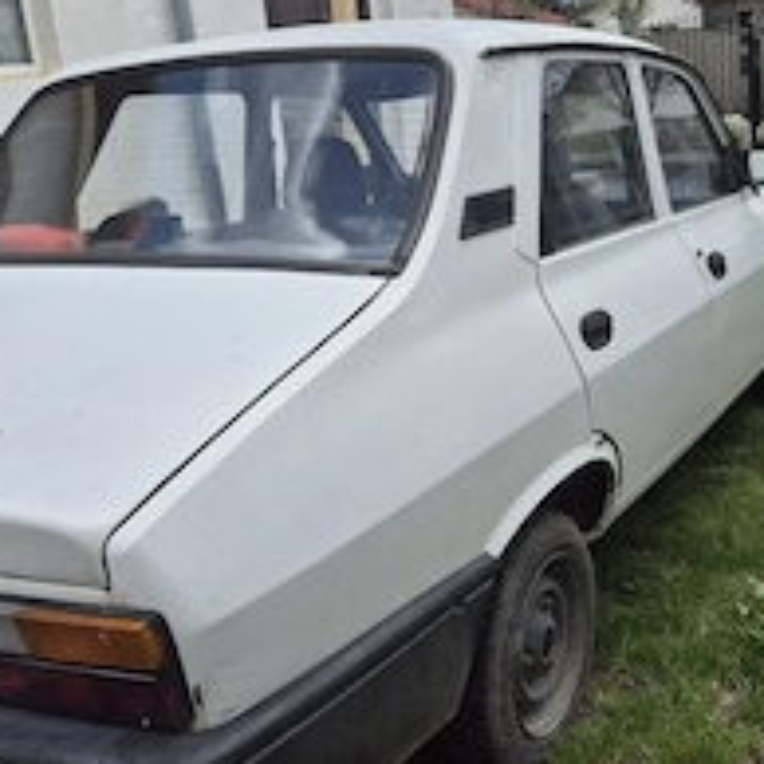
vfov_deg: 40.0
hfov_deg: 39.8
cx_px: 469
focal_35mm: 42
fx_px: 1049
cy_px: 366
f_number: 1.8
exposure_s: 1/1667
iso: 25
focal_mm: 5.4
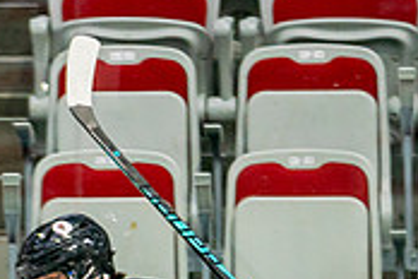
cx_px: 208
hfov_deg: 2.1
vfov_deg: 1.4
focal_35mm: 983
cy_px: 579
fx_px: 11413
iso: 800
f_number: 2.8
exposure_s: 1/640
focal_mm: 190
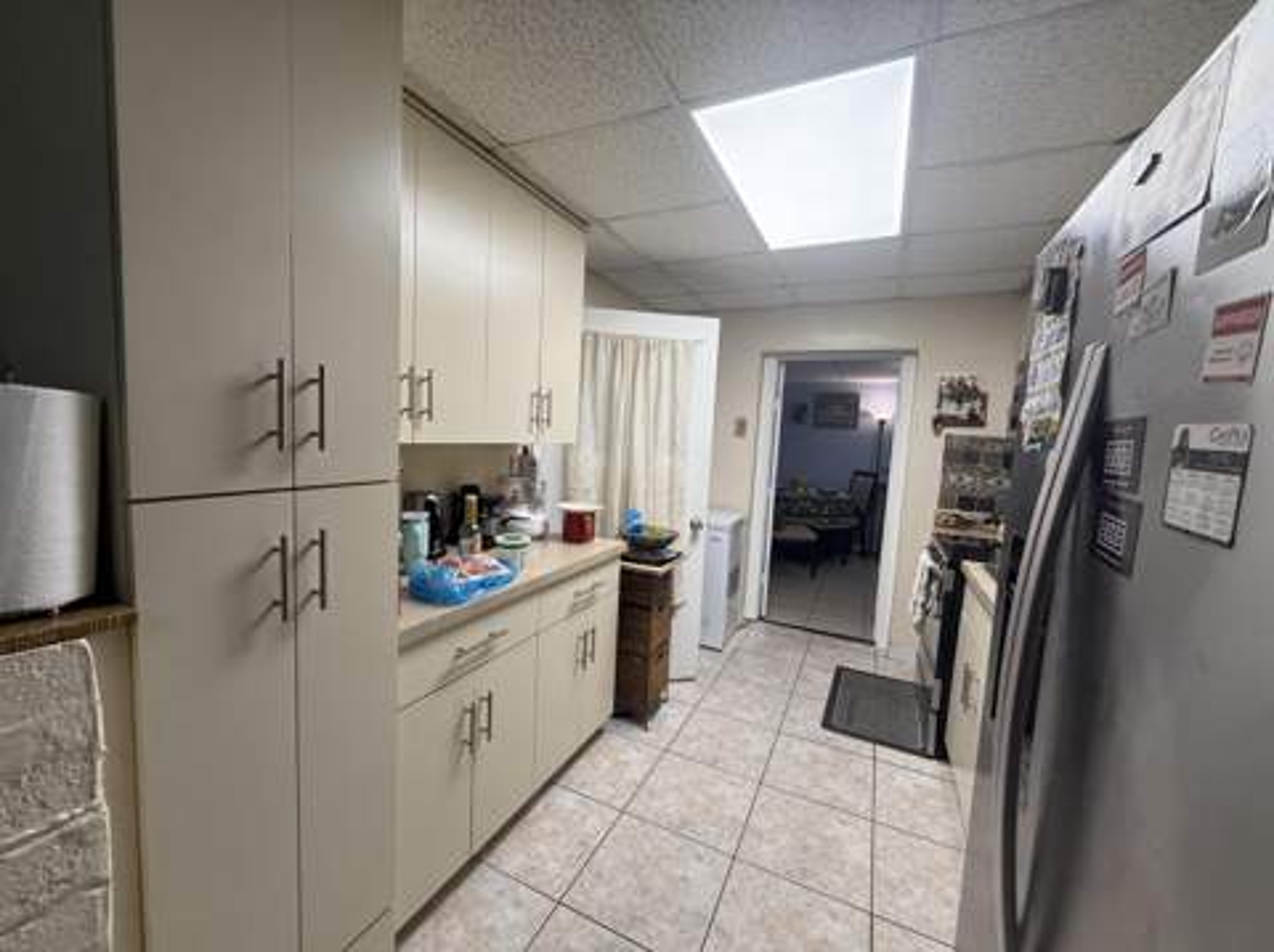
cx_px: 637
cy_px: 476
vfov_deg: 85.6
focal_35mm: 14
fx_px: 515
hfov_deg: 102.1
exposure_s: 1/120
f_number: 2.2
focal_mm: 2.22
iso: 160
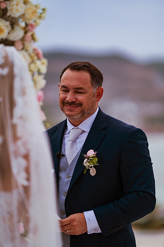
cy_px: 124
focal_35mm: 135
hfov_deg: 10.1
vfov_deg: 15.2
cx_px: 82
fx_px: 925
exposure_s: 1/1250
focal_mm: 135
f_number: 1.8
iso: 800
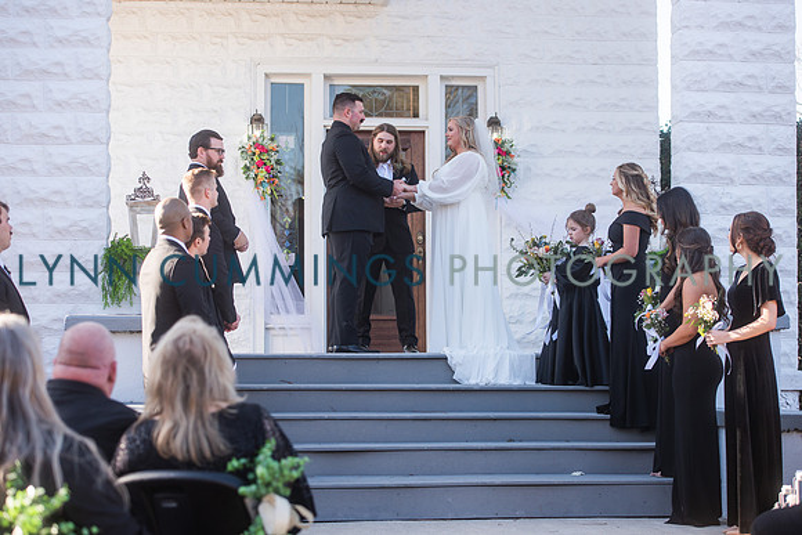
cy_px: 268
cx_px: 401
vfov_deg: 18.9
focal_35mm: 72
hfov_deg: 28.0
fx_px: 1608
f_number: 3.5
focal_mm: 70
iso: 100
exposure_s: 1/400
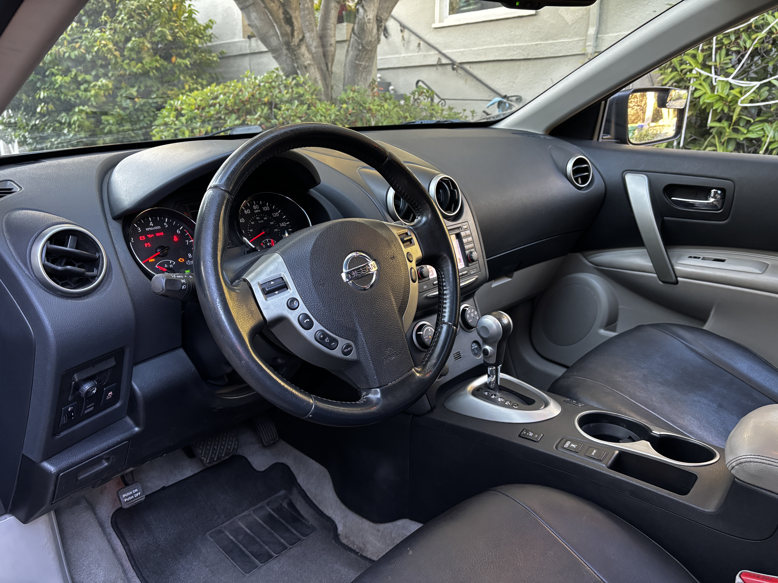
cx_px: 389
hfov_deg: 67.3
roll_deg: -1.4
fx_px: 584
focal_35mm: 26
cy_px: 292
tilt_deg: -16.6
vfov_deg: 53.1
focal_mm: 5.96
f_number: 1.6
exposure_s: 1/60
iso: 400
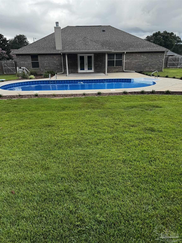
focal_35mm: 24
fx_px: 168
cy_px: 122
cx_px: 91
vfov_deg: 71.6
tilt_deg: -21.3
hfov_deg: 56.8
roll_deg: +1.5
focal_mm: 6.76
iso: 80
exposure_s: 1/1076
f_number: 1.78
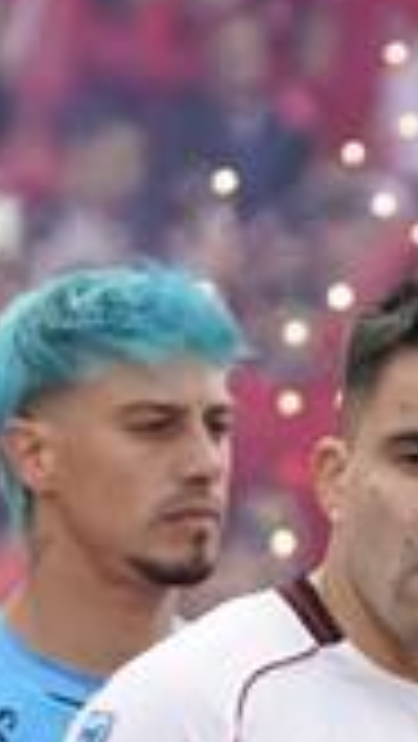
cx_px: 364
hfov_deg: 1.3
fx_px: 17943
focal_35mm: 912
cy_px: 940
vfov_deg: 2.4
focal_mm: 200
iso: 1000
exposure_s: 1/1250
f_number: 6.3
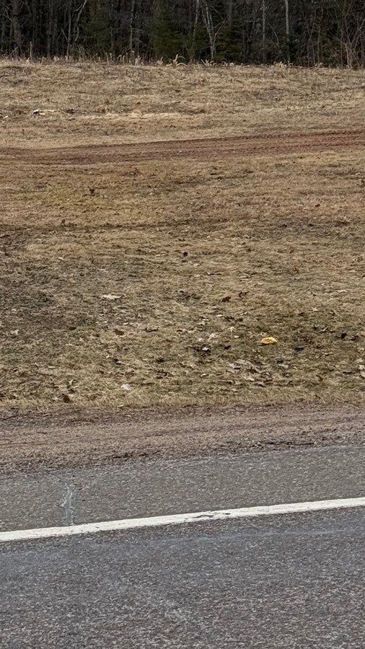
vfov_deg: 17.3
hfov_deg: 10.2
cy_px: -87
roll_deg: -0.3
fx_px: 2048
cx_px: 278
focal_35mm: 119
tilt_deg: +5.6
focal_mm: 6.76
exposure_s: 1/733
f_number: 1.78
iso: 64
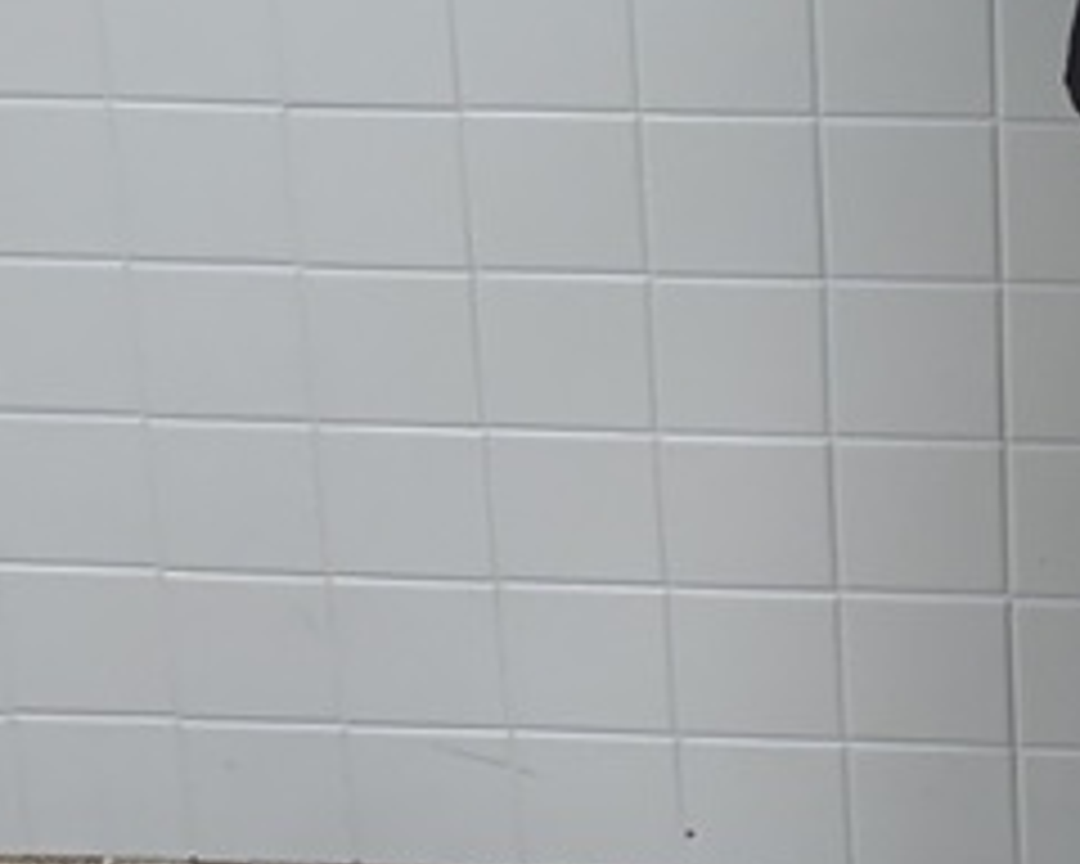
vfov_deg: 14.1
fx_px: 3196
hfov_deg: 17.3
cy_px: -558
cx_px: 1616
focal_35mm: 100
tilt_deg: -15.1
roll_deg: -1.4
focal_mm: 6.76
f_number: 1.78
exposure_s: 1/120
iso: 125
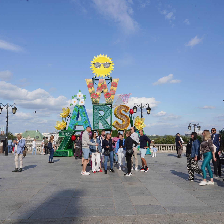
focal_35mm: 31
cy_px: 111
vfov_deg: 52.5
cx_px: 103
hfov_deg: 52.5
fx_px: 227
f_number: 18
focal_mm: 24
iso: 100
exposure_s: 1/100
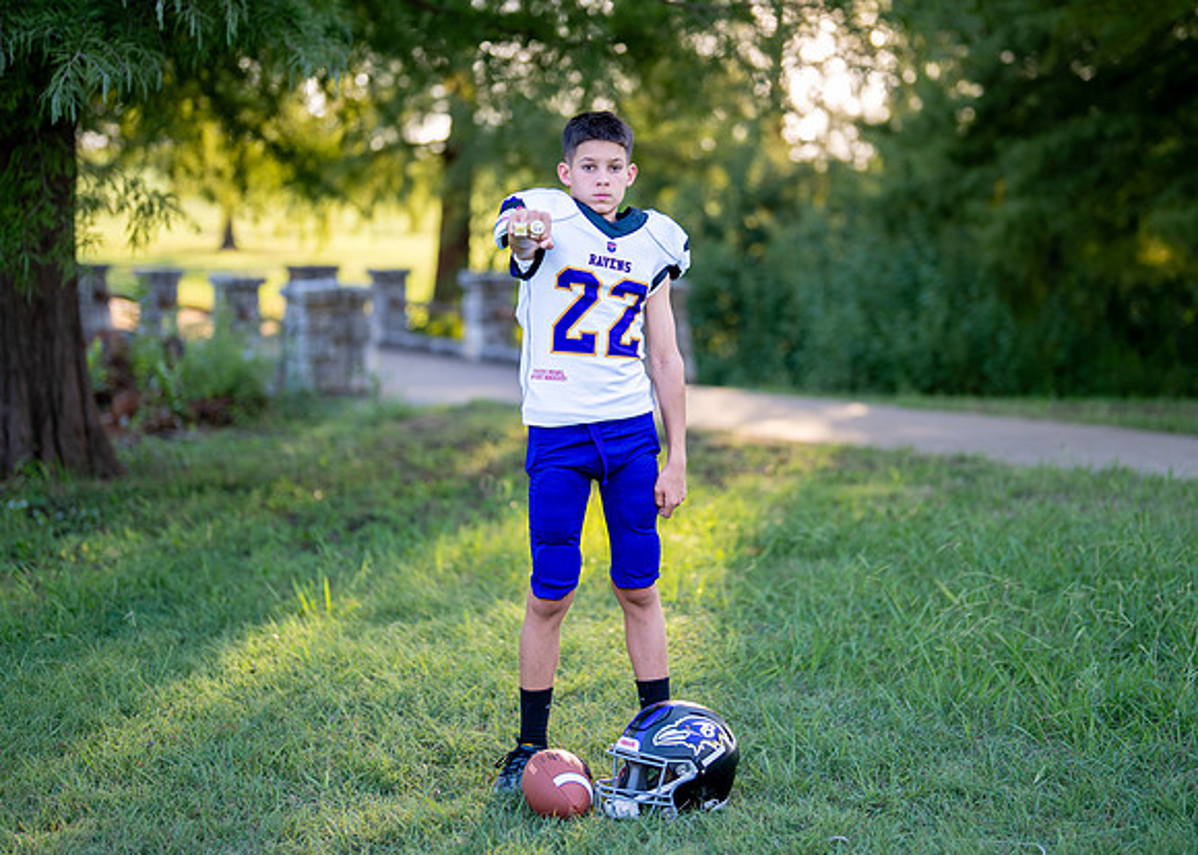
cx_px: 629
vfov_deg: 22.3
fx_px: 2164
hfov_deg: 30.9
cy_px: 347
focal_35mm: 64
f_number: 1.2
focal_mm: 50
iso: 125
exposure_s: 1/1000
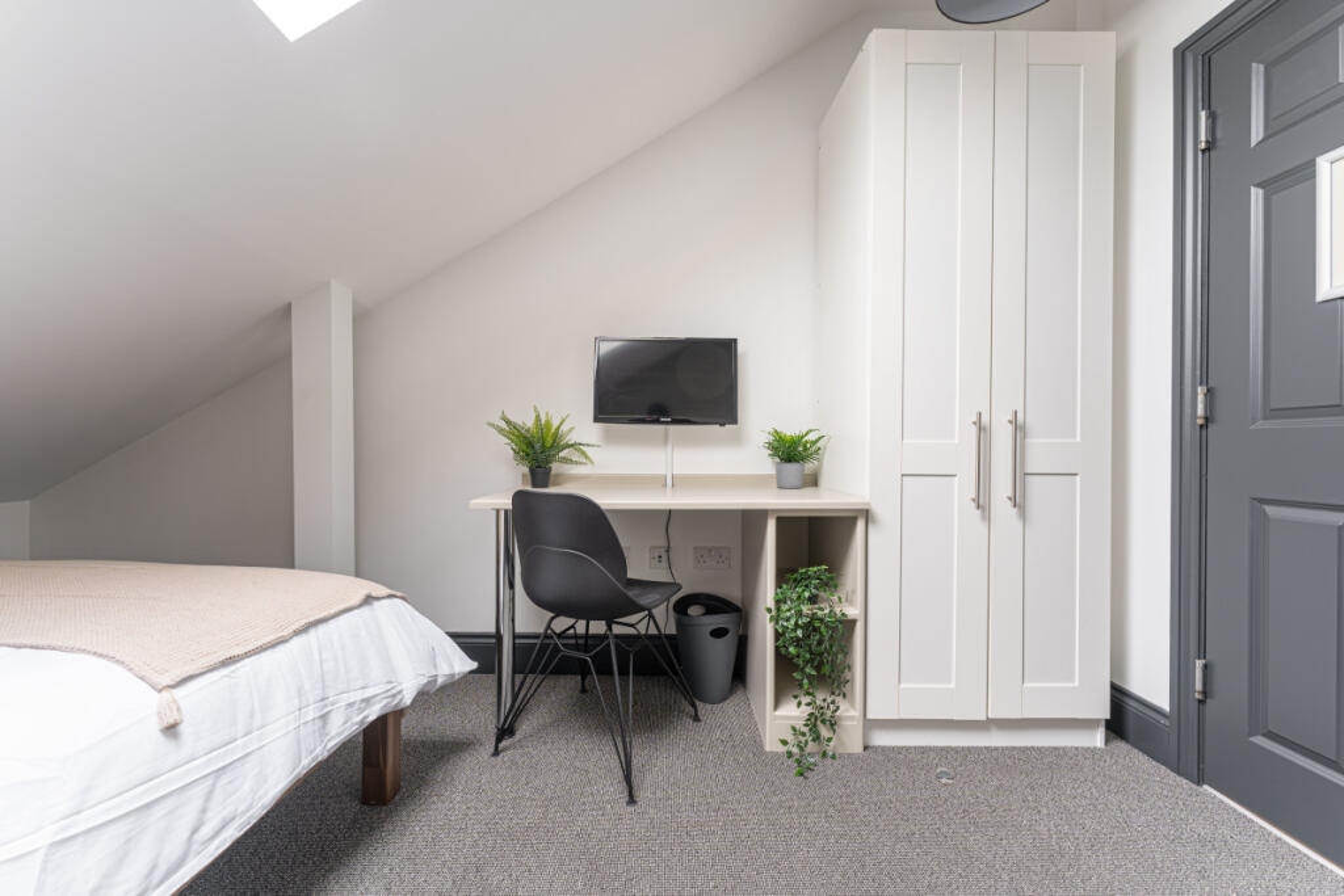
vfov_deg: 81.2
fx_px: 523
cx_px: 672
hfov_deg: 104.2
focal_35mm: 14
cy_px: 448
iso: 100
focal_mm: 14
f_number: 5.6
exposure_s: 1/30
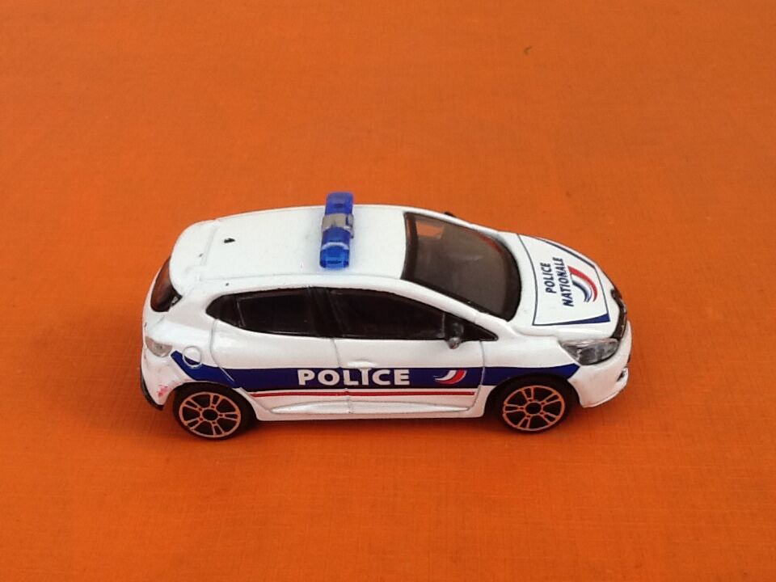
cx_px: 388
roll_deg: +1.5
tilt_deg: -37.7
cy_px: 291
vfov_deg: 32.9
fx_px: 986
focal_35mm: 44
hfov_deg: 42.9
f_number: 2.4
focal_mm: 2.03
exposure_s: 1/291
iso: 40
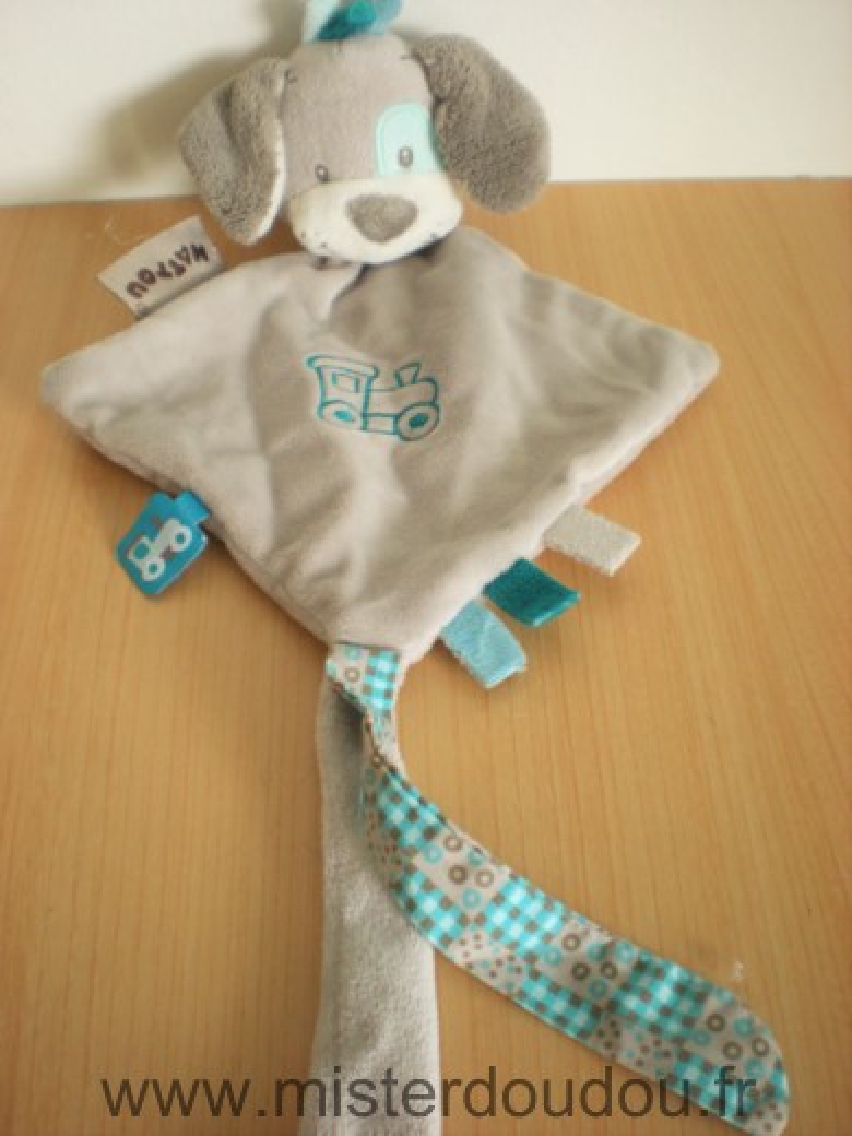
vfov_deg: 49.0
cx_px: 426
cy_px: 568
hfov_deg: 37.7
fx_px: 1247
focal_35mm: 38
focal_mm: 6.3
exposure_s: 1/48.7
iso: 200
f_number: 3.1
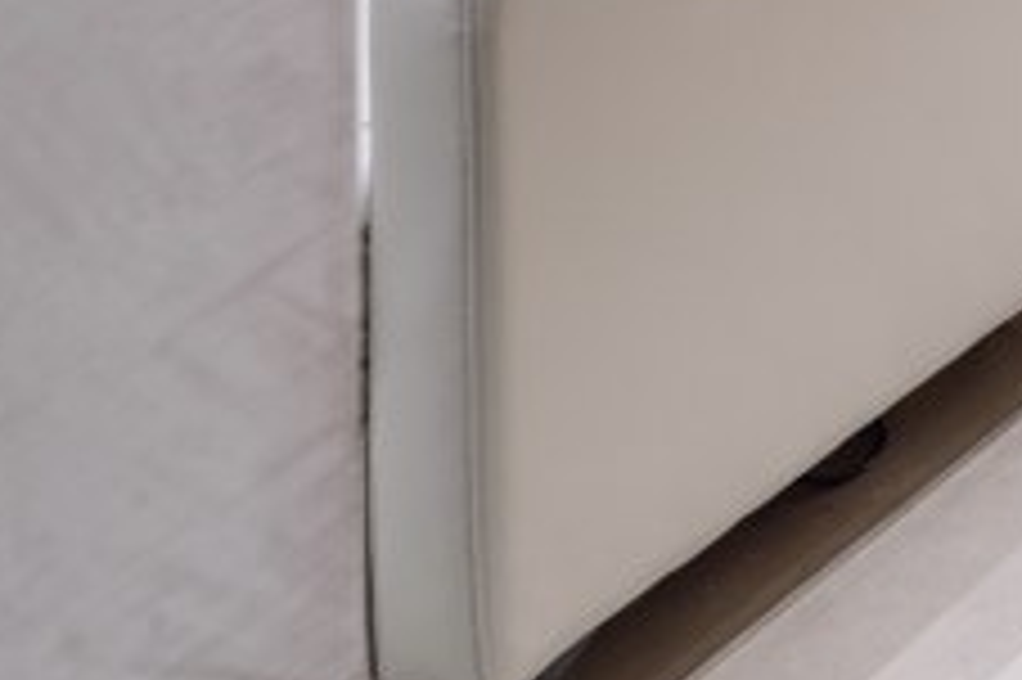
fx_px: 2723
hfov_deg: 15.5
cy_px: -1092
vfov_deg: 11.2
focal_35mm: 96
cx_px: 2202
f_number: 8
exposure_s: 1/3
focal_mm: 17
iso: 200
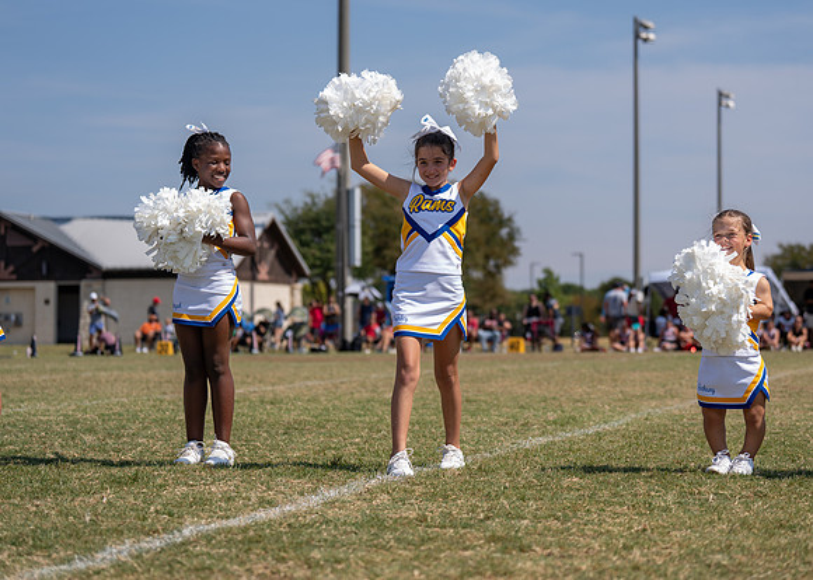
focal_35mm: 89
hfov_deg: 22.4
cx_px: 463
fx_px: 2051
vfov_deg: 16.1
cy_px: 252
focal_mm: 75
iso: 80
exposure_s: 1/2000
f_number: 2.8
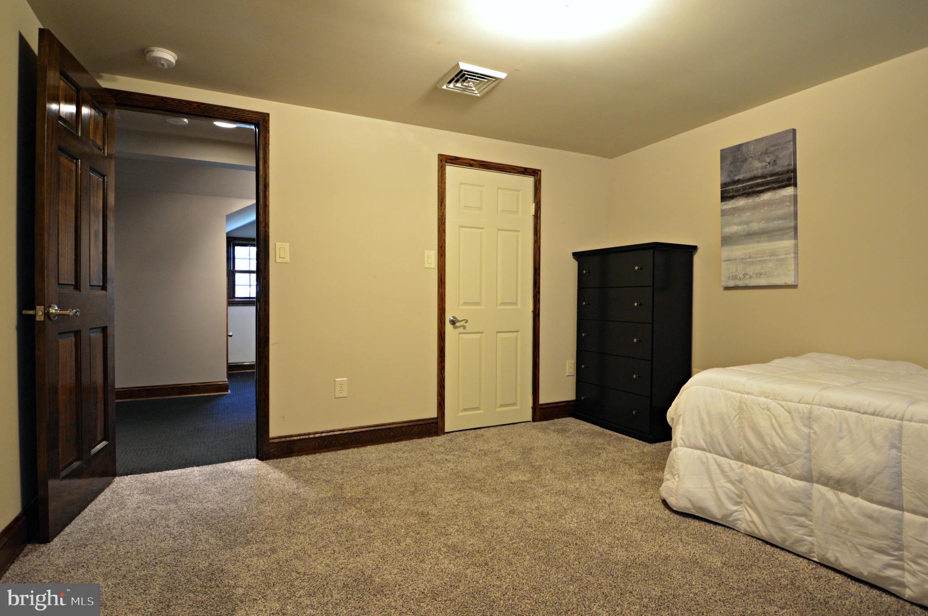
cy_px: 308
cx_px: 464
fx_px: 464
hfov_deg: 90.1
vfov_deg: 67.3
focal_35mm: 18
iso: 800
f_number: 3.8
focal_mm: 12
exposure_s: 1/25
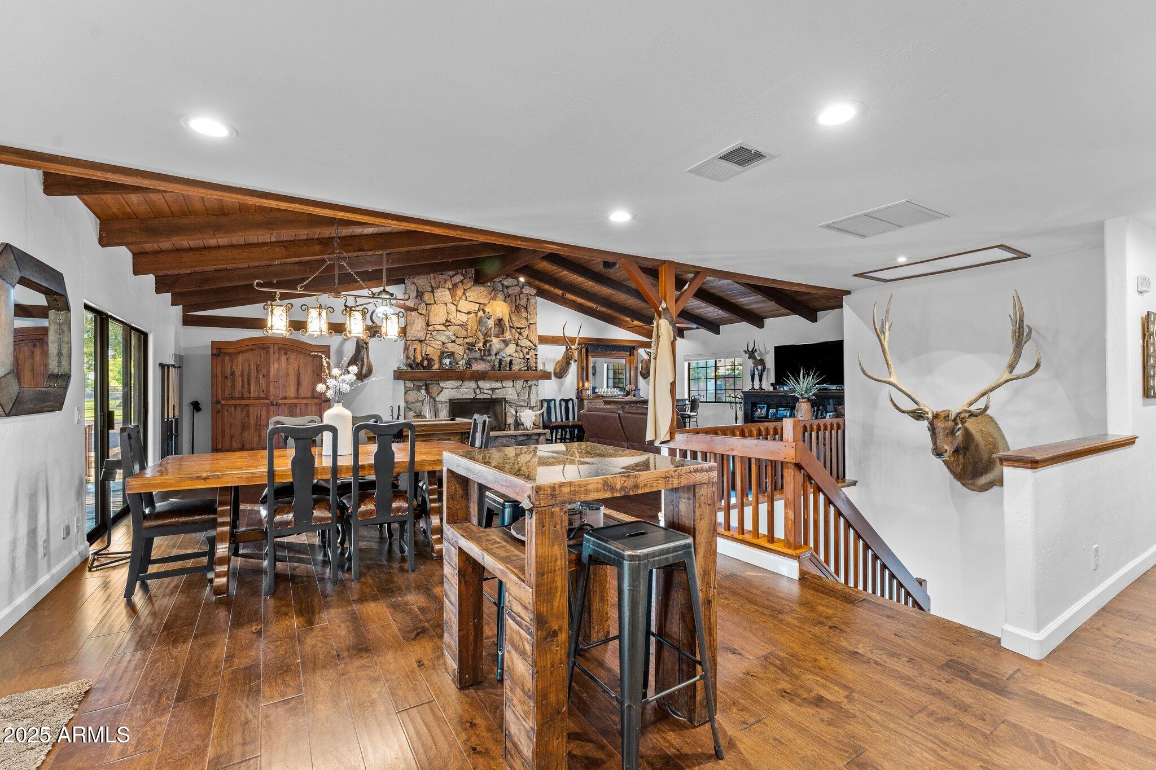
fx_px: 504
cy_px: 385
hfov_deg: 97.8
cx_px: 578
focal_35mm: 16
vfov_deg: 74.8
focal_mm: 15.7
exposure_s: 1.3
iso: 400
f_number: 8
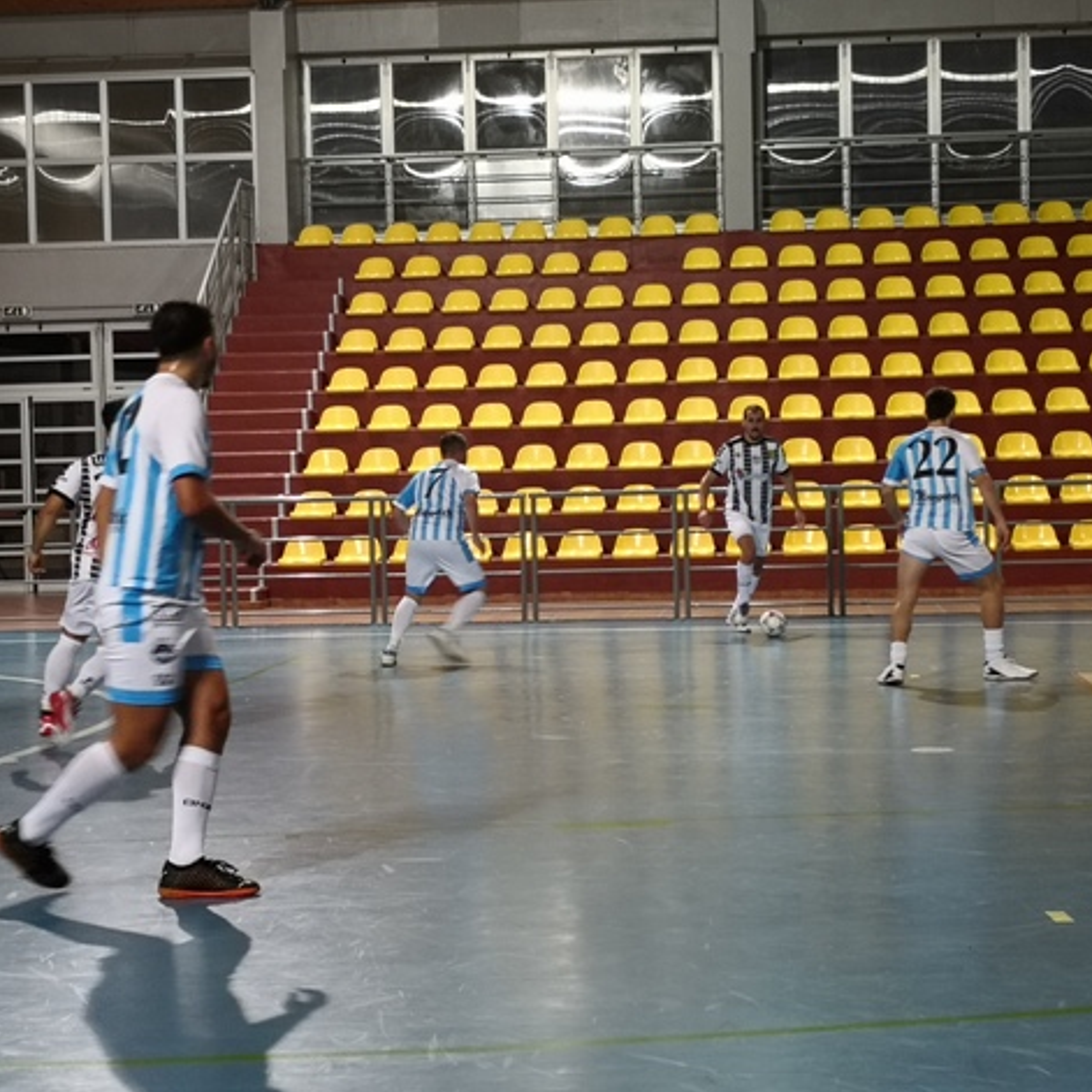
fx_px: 2570
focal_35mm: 72
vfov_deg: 24.0
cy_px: 554
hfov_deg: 24.0
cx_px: 570
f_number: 1.6
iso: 125
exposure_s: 1/50
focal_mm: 3.95
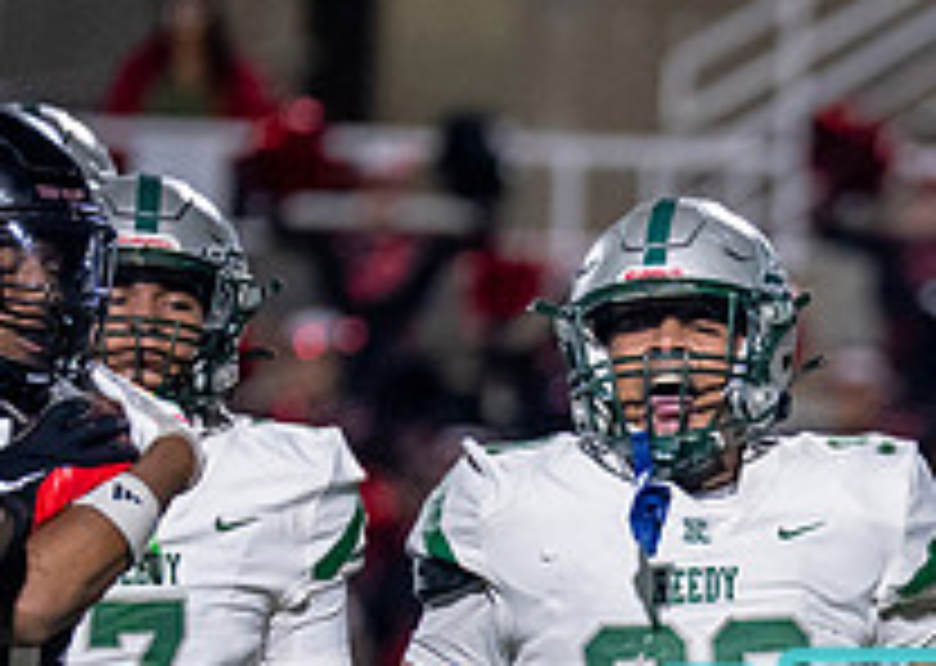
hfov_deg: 2.4
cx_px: 905
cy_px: 739
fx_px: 22301
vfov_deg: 1.7
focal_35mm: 840
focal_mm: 200
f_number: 2.8
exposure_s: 1/1250
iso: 2500
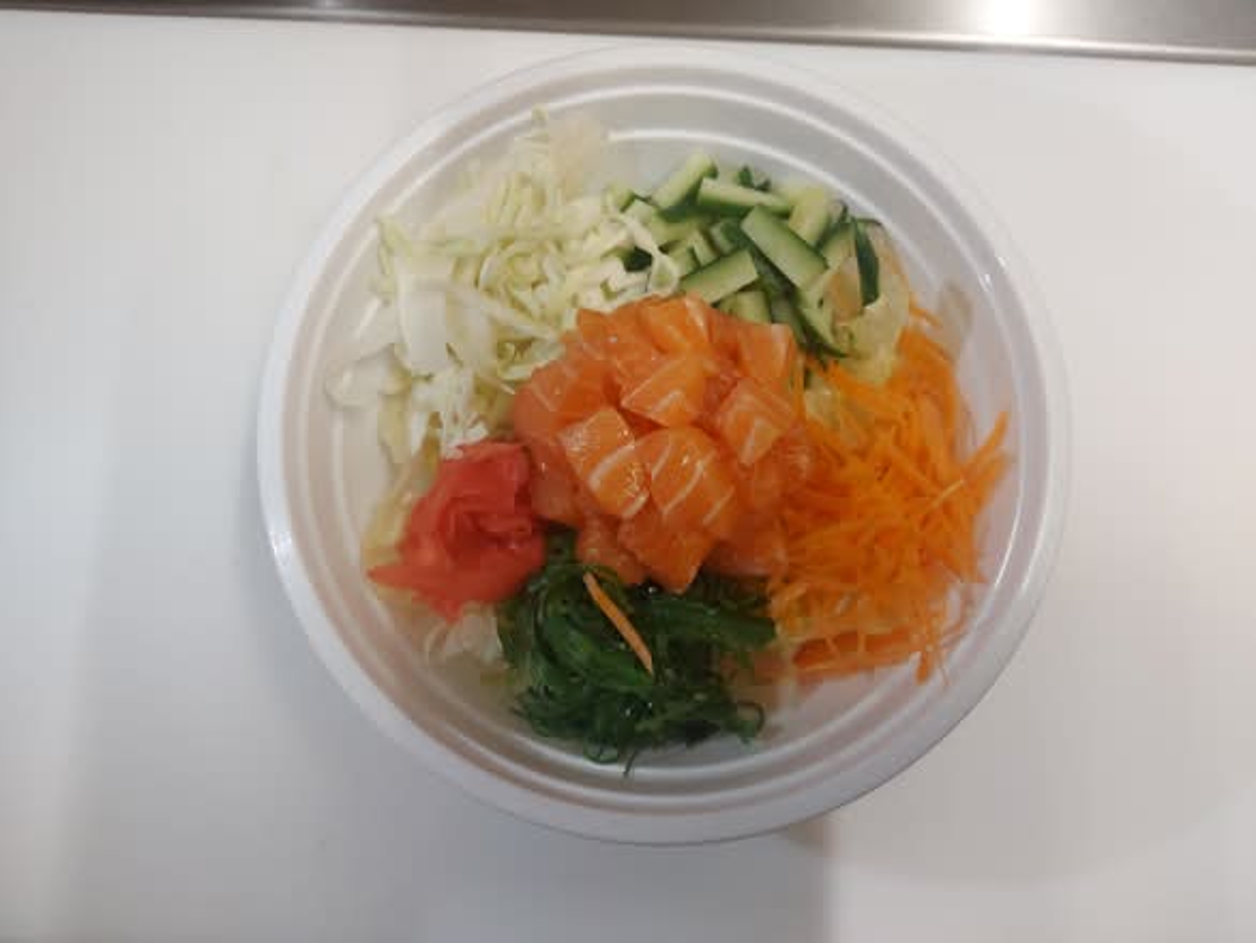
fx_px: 871
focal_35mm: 24
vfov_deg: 56.9
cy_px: 472
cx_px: 628
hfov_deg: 71.6
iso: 160
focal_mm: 5.23
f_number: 1.8
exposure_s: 1/60
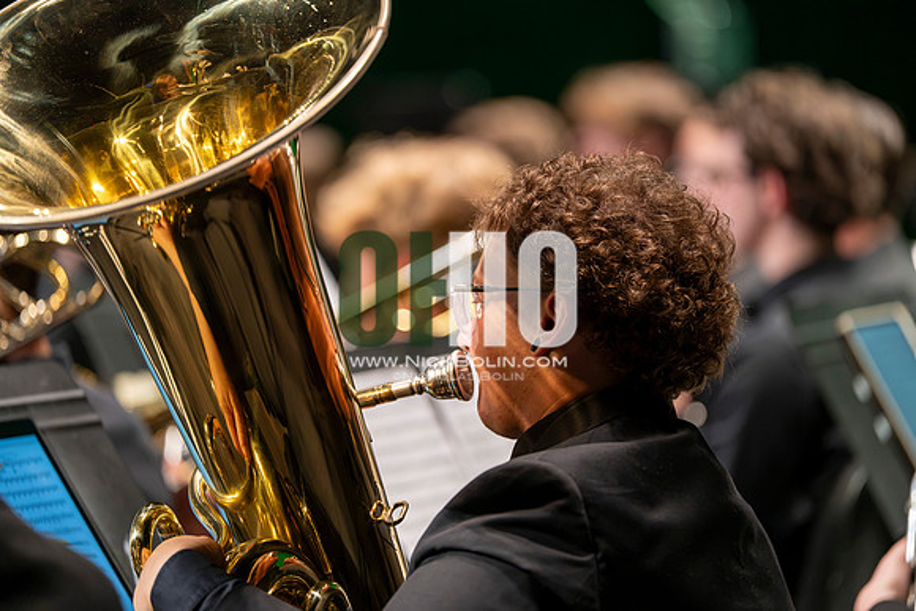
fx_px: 5090
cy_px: 306
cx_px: 458
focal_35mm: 200
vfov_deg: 6.9
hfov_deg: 10.3
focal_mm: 200
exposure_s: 1/640
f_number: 2.8
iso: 4000
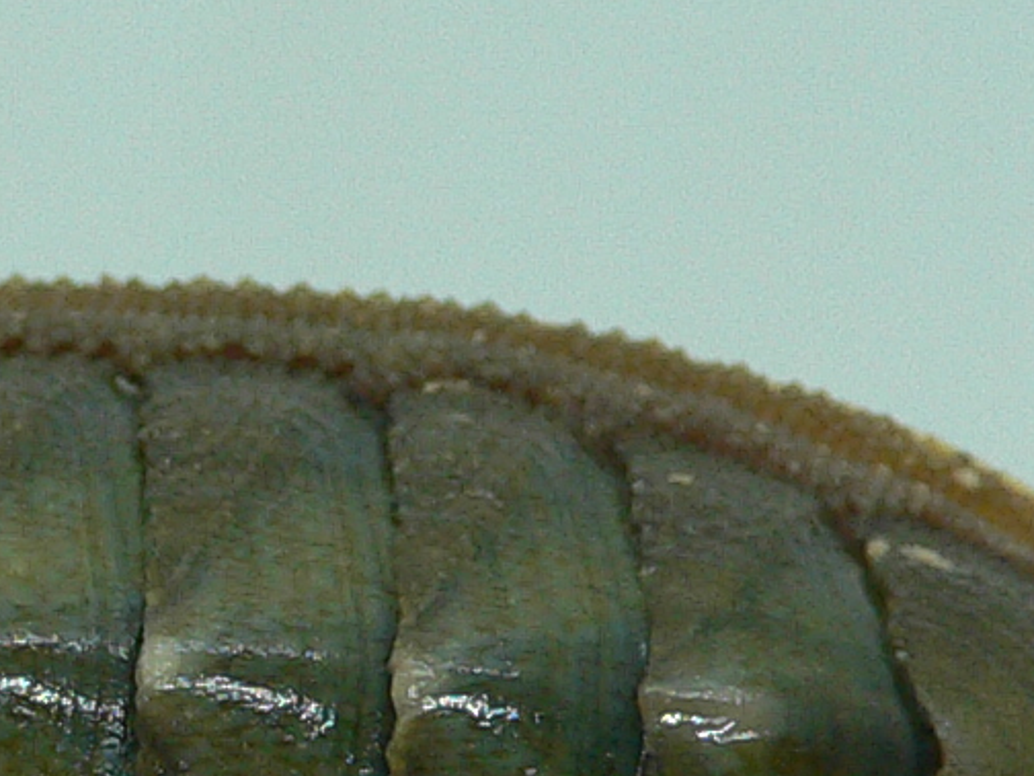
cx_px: 121
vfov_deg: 10.4
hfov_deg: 14.0
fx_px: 4182
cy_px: 1008
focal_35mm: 140
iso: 150
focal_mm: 4.6
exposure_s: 1/60
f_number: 2.8
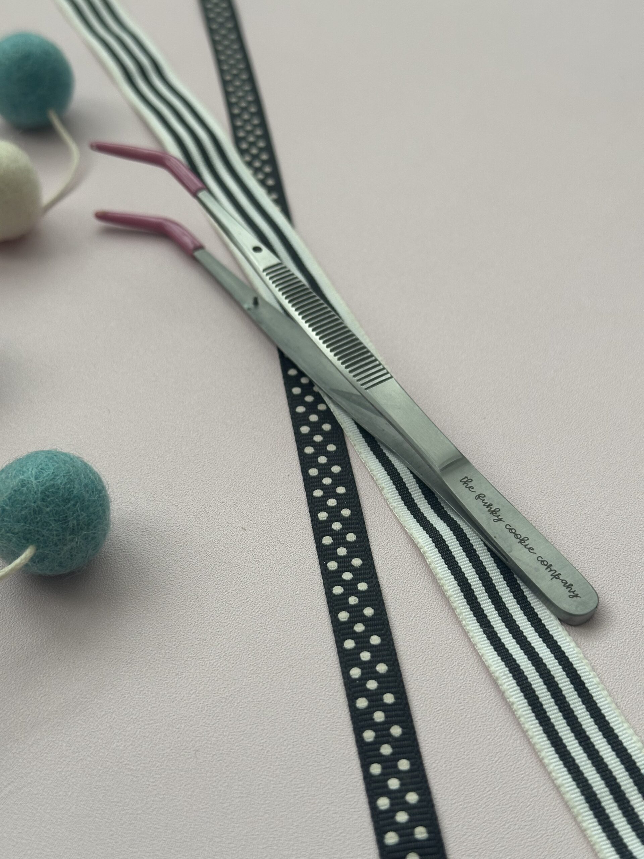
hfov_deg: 30.3
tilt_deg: -43.5
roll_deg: -0.4
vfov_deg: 39.7
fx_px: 1191
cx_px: 322
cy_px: 430
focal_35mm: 48
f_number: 1.78
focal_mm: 6.86
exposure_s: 1/91
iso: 80
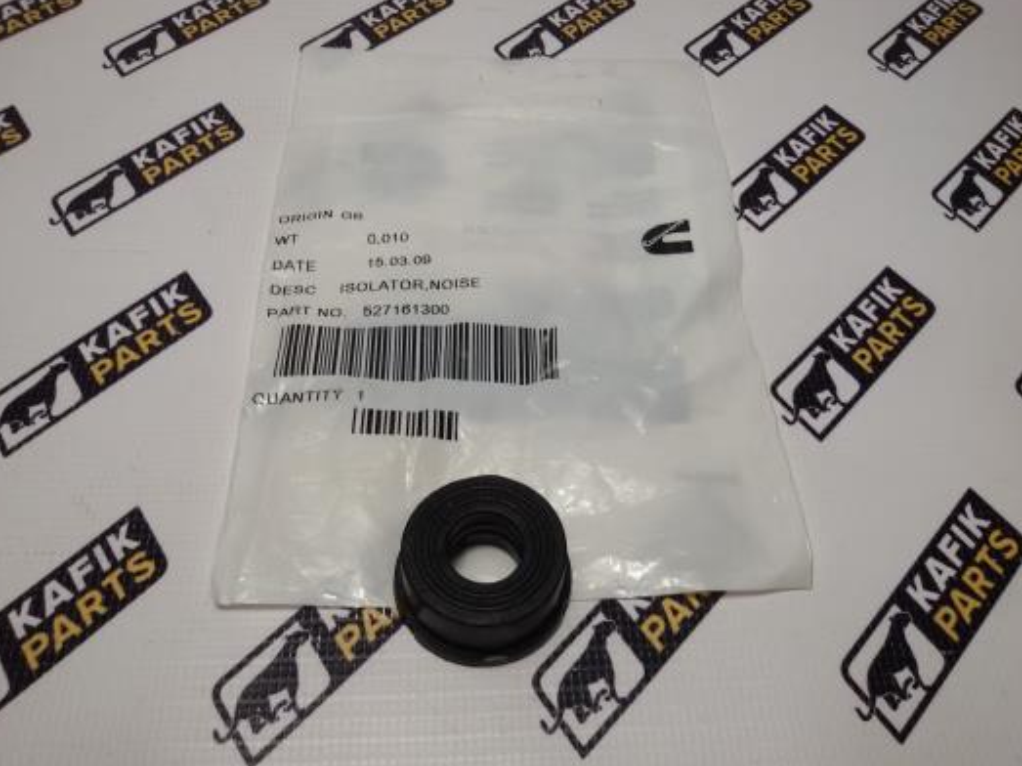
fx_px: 945
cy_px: 382
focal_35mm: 32
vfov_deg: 44.1
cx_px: 504
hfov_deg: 56.8
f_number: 2.4
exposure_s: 1/50
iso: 50
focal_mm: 2.93
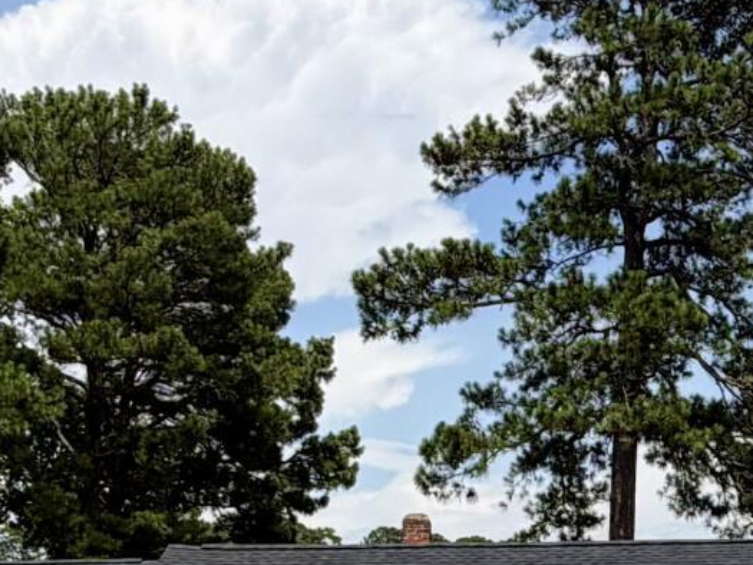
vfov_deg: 18.0
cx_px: 531
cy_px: 568
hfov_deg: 24.2
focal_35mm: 80
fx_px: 1741
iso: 20
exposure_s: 1/1211
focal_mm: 2.22
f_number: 2.2
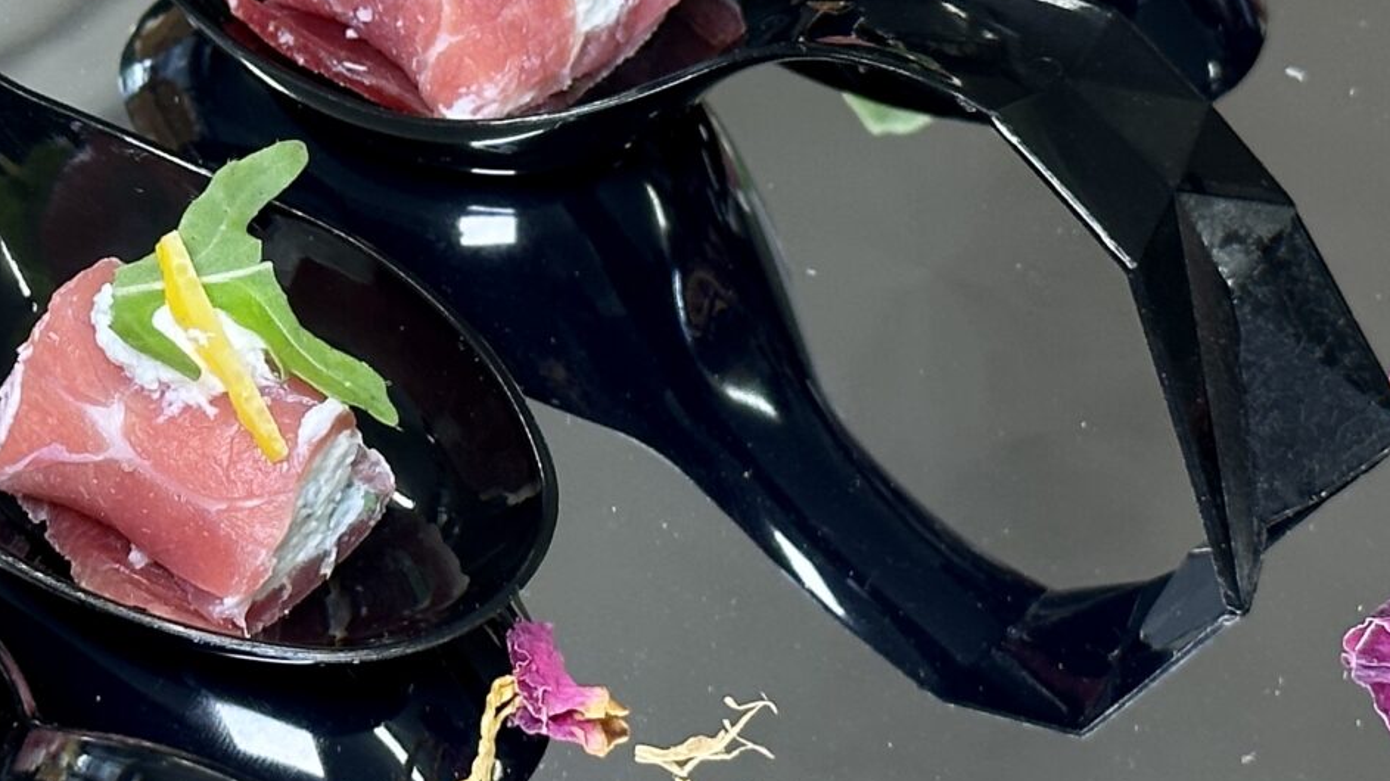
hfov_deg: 15.1
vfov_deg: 8.5
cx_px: 388
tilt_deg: -40.8
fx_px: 5233
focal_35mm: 142
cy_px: 165
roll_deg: +0.8
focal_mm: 6.86
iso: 80
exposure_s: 1/68
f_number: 1.78
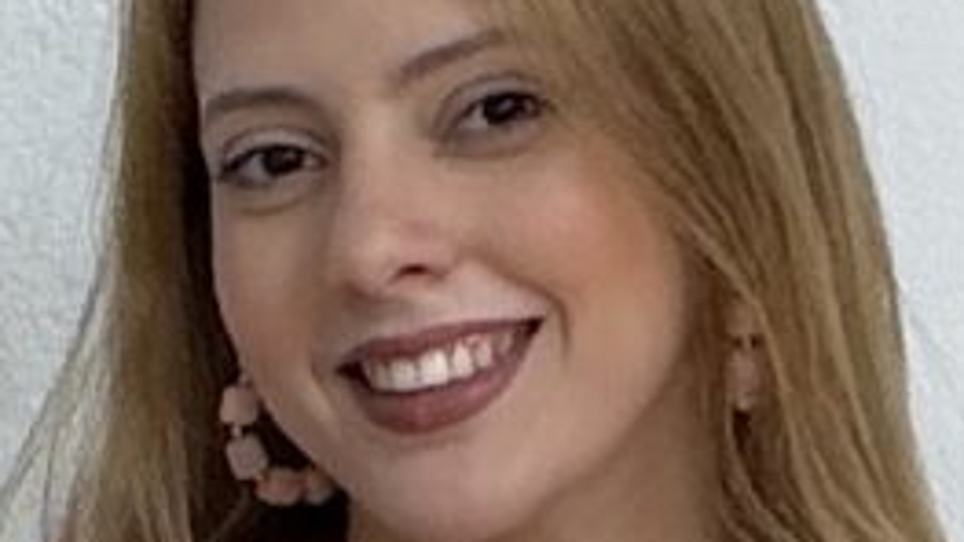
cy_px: 1505
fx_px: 8129
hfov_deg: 6.8
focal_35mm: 318
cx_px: -99
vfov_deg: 3.7
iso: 50
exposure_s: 1/117
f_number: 1.9
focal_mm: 2.71
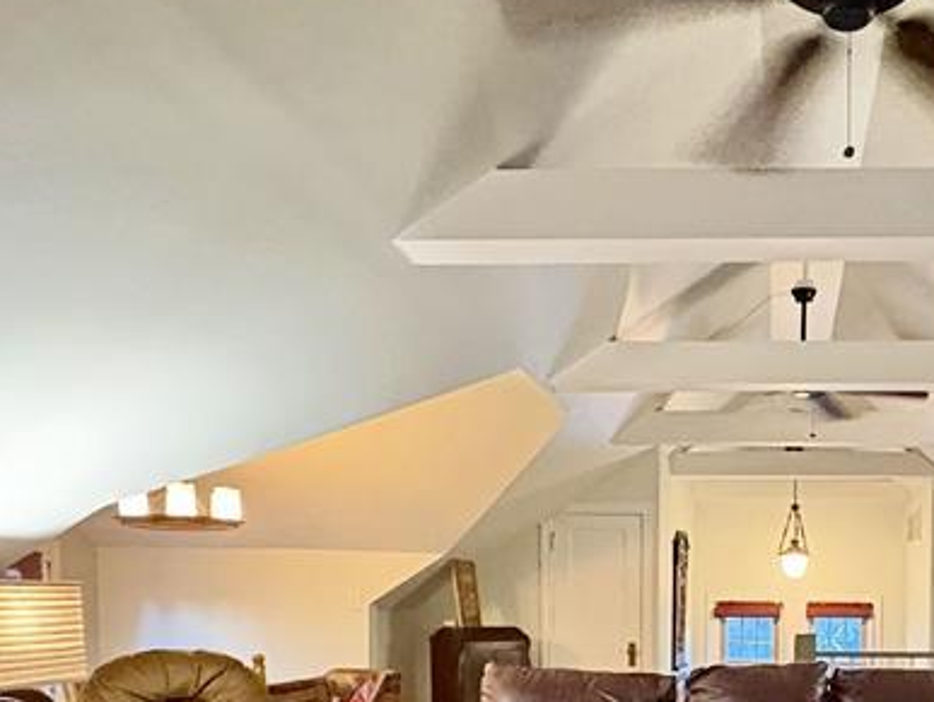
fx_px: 999
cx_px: 767
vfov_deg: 35.8
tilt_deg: -2.3
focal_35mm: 37
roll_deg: -0.2
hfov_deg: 47.0
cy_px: 663
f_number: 2.2
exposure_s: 1/30
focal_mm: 2.22
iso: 1600
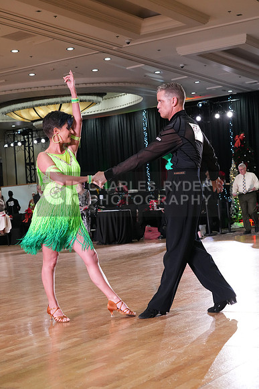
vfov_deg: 32.9
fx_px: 658
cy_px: 194
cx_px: 130
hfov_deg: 22.3
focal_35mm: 61
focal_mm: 61
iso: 4000
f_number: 7.1
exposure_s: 1/200
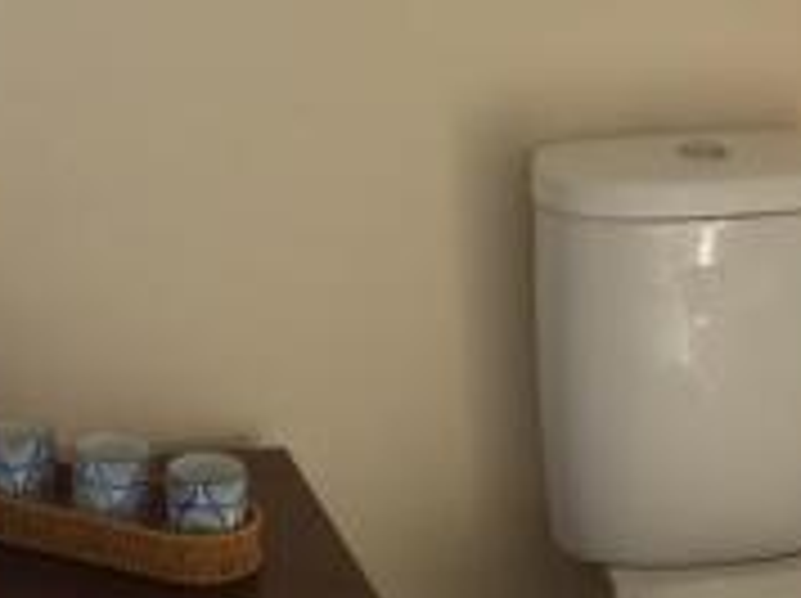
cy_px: 223
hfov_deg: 23.5
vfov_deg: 17.9
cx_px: 164
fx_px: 1895
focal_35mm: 82
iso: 100
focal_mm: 4.3
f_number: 3.3
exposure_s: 1/100
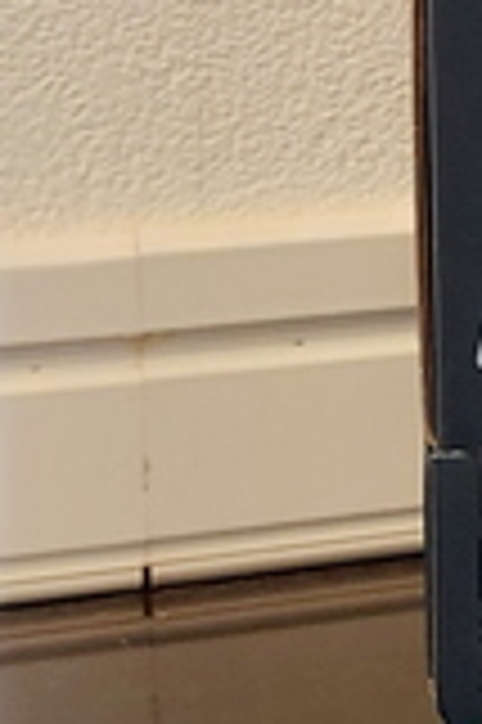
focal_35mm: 149
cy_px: -94
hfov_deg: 7.8
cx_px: 1514
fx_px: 2999
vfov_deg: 13.5
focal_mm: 5.23
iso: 100
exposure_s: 1/24
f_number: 1.8
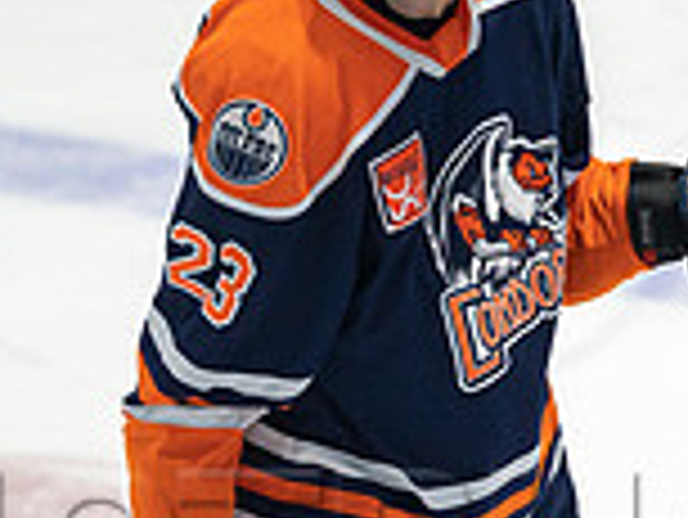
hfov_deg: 0.9
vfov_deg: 0.7
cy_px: 502
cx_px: 567
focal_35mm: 2182
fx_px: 43402
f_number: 4
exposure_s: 1/640
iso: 1600
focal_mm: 600
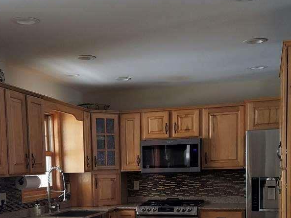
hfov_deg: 34.3
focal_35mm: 56
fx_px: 471
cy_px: 188
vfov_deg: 25.5
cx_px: 134
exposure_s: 1/60
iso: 64
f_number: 1.7
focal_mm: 4.2
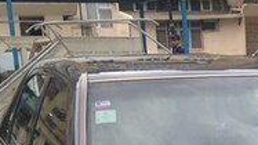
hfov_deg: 16.3
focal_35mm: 127
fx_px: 868
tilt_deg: -16.1
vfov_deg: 9.0
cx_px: 304
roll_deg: +2.7
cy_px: 282
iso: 50
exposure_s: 1/120
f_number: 2.4
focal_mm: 4.12
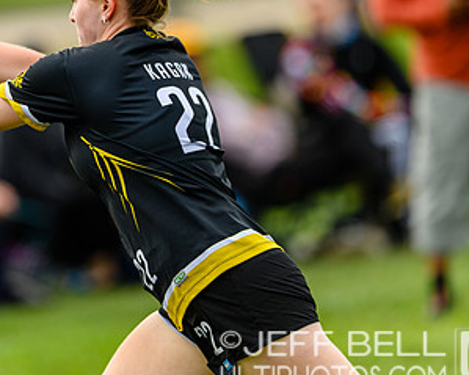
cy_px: 104
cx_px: 116
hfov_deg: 2.7
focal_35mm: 728
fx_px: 10102
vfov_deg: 2.1
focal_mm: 400
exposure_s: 1/1250
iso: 250
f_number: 3.2
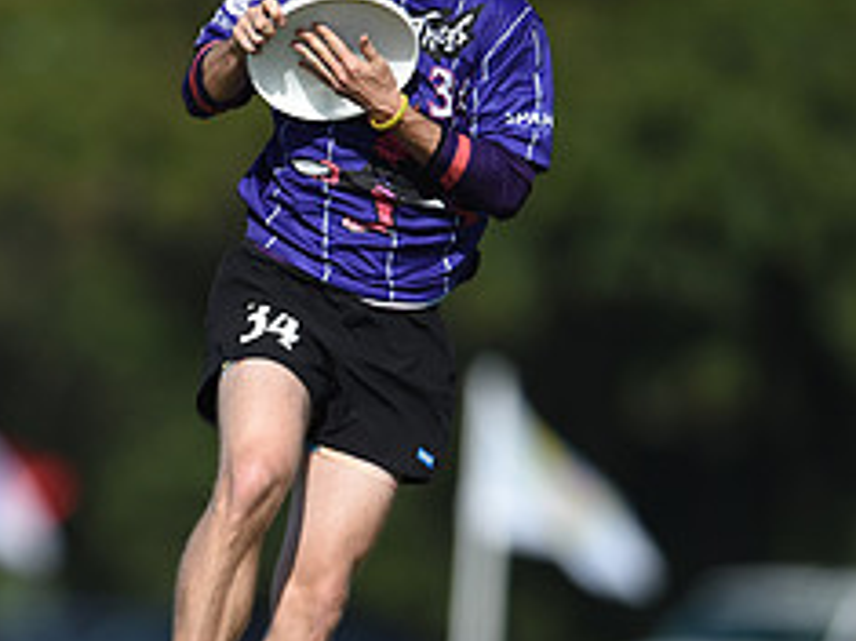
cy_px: 477
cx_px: -4
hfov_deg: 2.1
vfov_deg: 1.6
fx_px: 23431
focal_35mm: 948
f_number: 3.5
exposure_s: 1/2500
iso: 100
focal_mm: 400
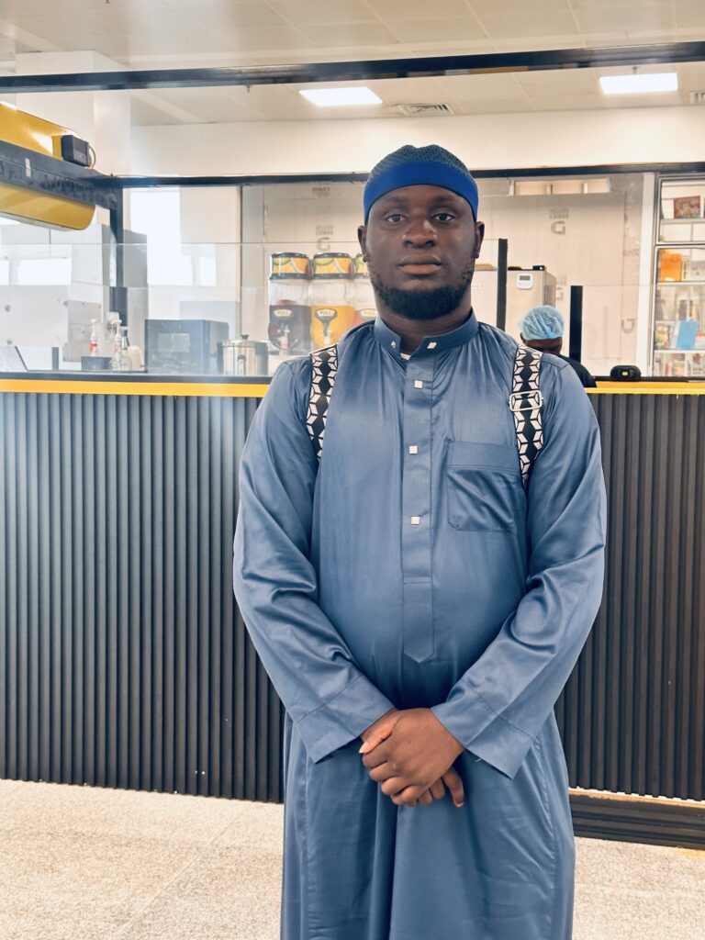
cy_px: 470
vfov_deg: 39.7
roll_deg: -1.5
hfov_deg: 30.3
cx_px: 352
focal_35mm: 48
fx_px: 1303
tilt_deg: -4.0
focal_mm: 6.86
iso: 200
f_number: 1.78
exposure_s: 1/33
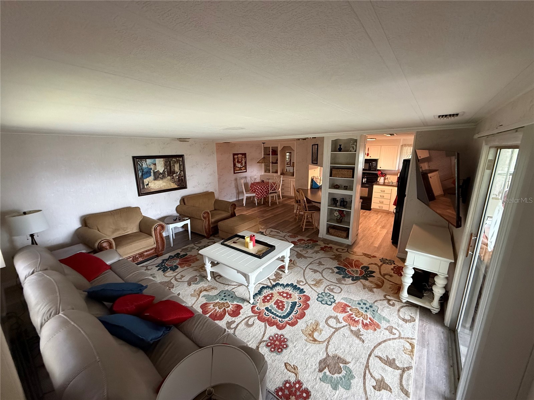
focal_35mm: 14
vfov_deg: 85.7
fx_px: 216
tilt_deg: -12.3
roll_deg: +0.6
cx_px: 267
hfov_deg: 102.1
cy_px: 200
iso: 640
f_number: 2.2
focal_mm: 2.22
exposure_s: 1/60
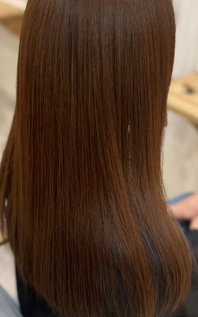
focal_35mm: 40
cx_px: 100
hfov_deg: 32.0
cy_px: 152
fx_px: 345
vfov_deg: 49.3
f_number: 1.5
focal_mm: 5.7
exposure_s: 1/50
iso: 100
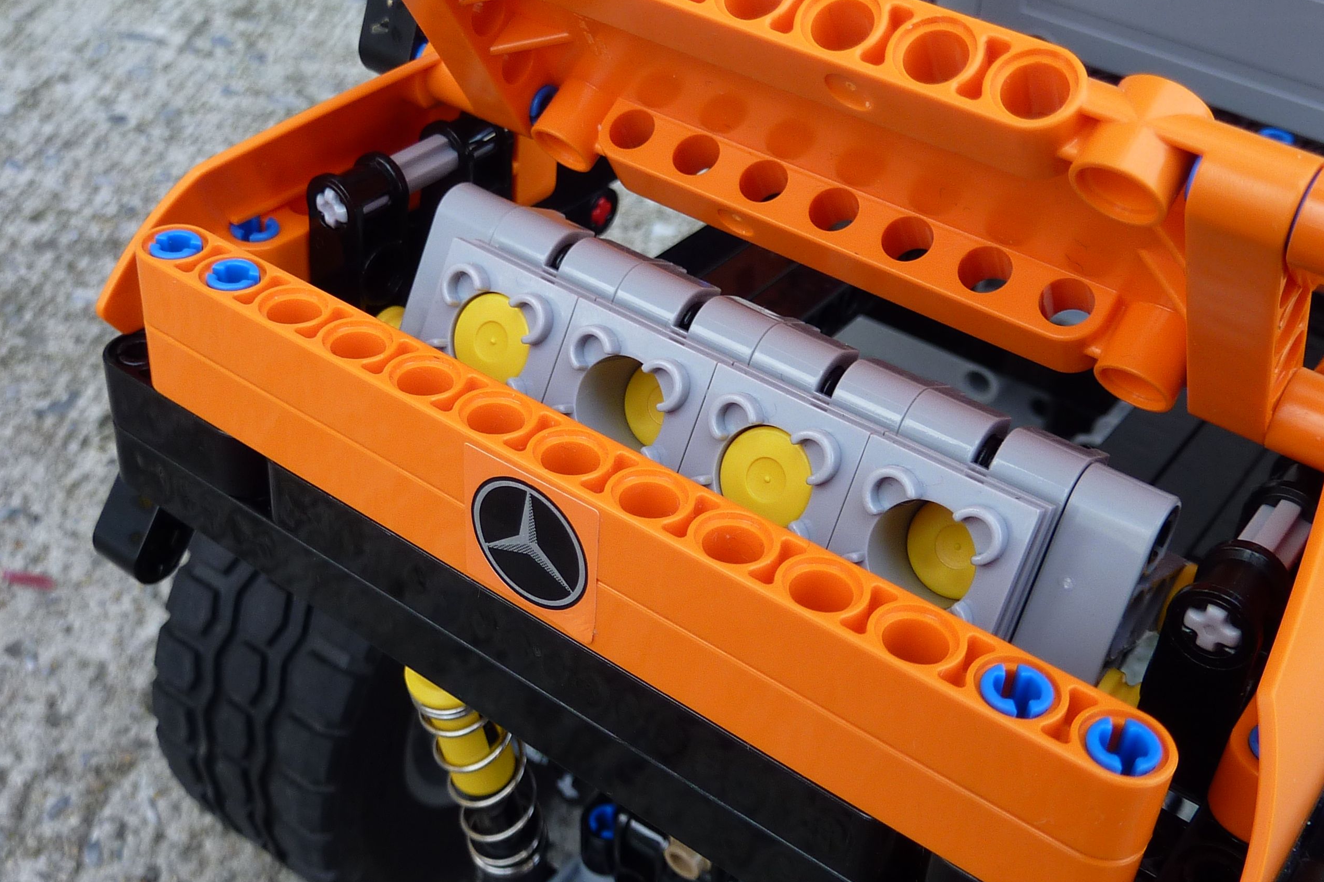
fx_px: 1581
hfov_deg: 45.4
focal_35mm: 43
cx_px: 665
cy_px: 387
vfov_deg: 31.1
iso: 80
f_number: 3.4
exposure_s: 1/60
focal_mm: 4.7
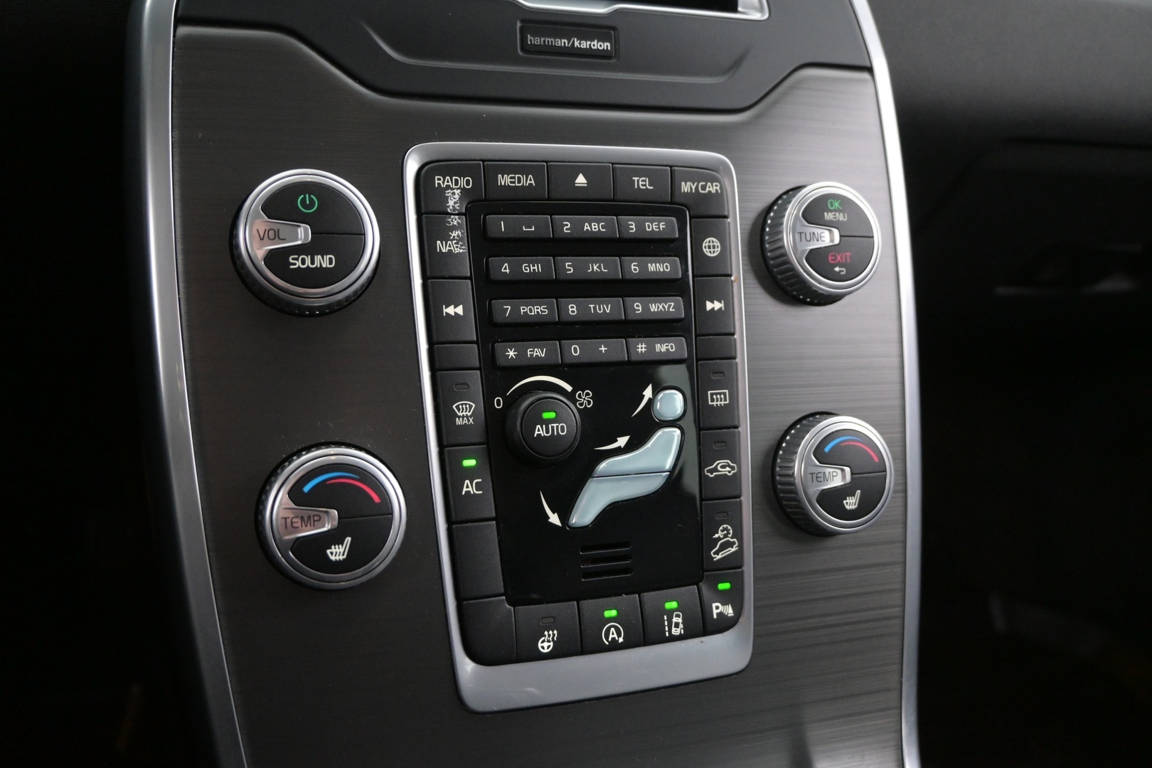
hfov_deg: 59.5
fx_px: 1008
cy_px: 384
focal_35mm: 32
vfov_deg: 41.7
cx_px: 576
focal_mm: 21
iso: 3200
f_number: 4
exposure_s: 1/30
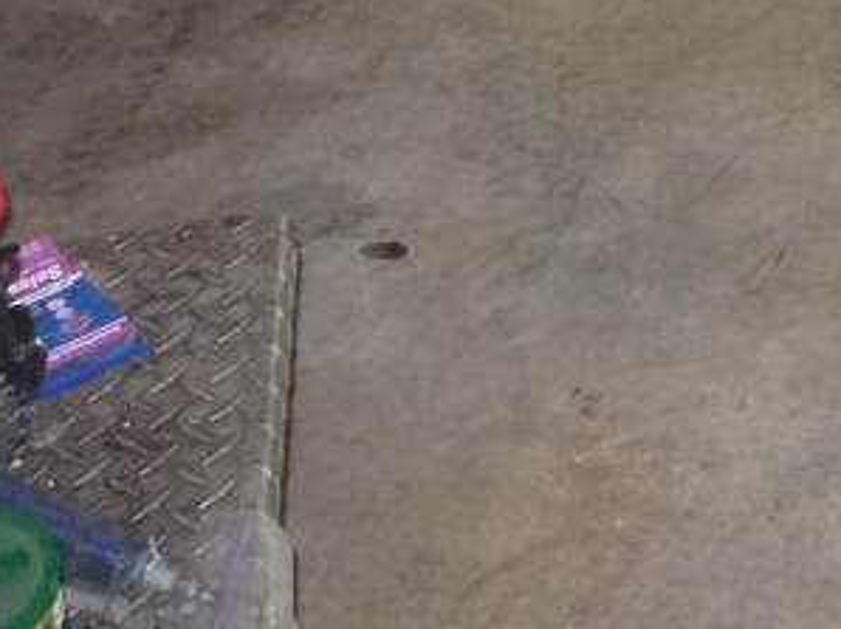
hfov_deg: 16.4
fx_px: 2670
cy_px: -319
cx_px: 1253
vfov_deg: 12.7
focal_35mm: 110
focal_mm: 5.2
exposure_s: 1/30
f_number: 3.3
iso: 250
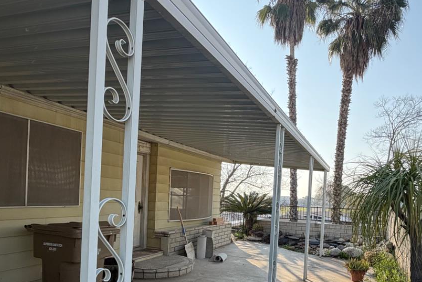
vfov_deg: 48.0
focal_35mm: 26
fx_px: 305
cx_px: 238
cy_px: 205
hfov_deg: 69.1
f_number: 2.2
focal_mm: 2.22
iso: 40
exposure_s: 1/619
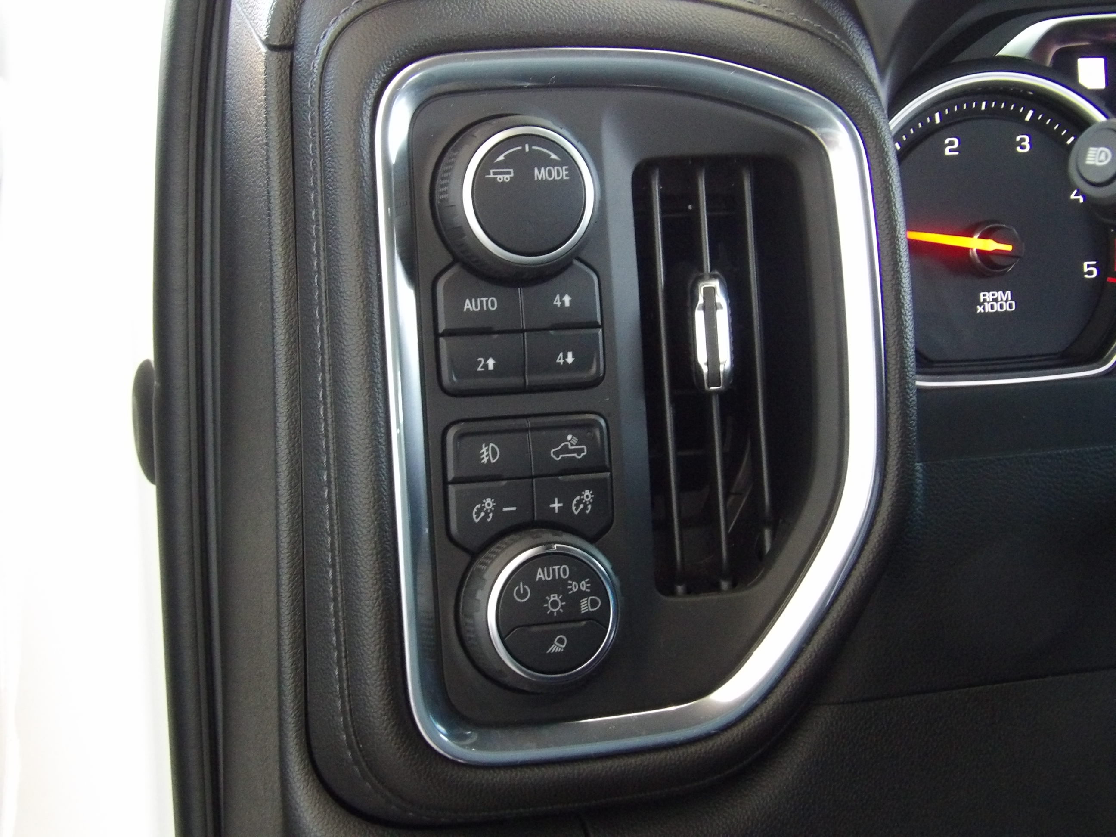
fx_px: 2321
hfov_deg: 27.0
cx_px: 558
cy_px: 418
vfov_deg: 20.4
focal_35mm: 72
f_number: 4.1
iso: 800
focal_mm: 13
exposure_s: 1/42
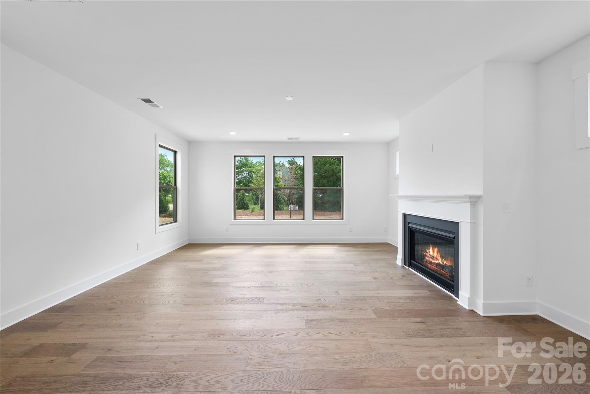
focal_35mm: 13
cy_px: 197
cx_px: 295
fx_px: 213
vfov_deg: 85.5
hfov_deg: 108.3
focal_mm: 13
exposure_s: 1/30
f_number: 7.1
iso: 640
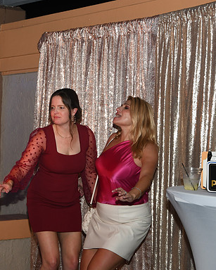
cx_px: 18
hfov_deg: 17.8
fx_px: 680
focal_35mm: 85
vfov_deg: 22.5
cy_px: 135
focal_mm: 40
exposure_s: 1/60
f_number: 5.6
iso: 400
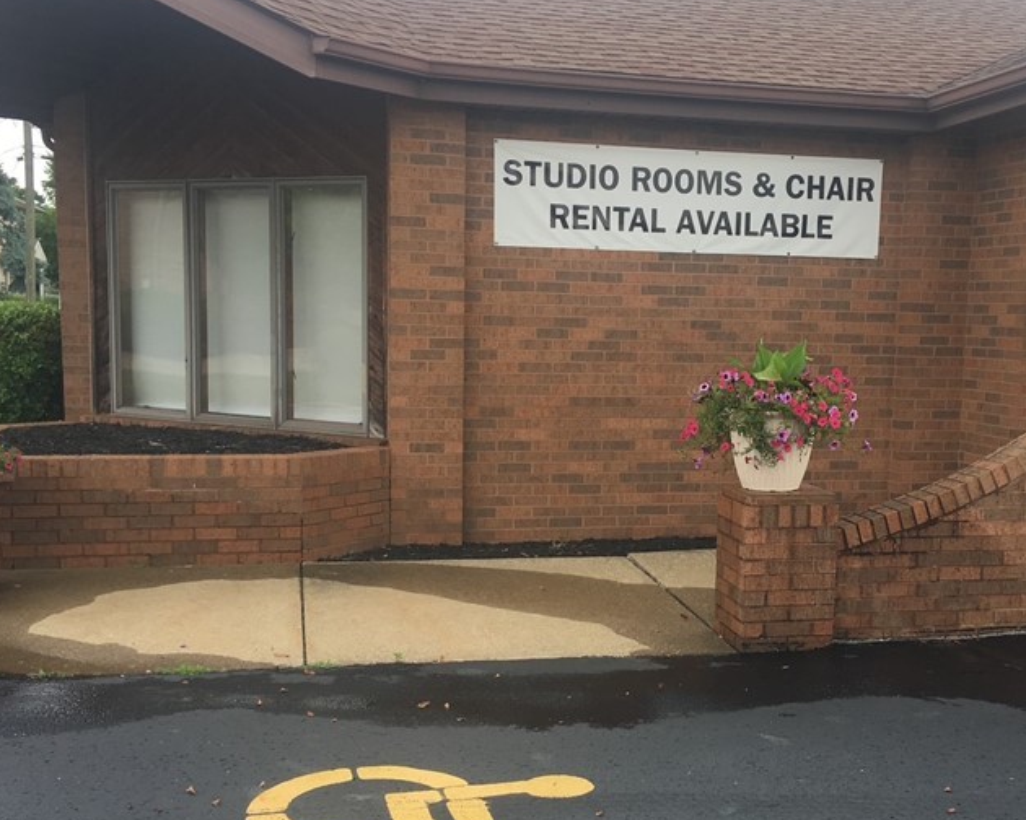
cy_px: 503
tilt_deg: -5.7
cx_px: 666
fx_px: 1397
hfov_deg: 39.9
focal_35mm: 46
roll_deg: -1.7
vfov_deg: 32.6
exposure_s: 1/342
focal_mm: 4.15
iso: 25
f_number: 2.2
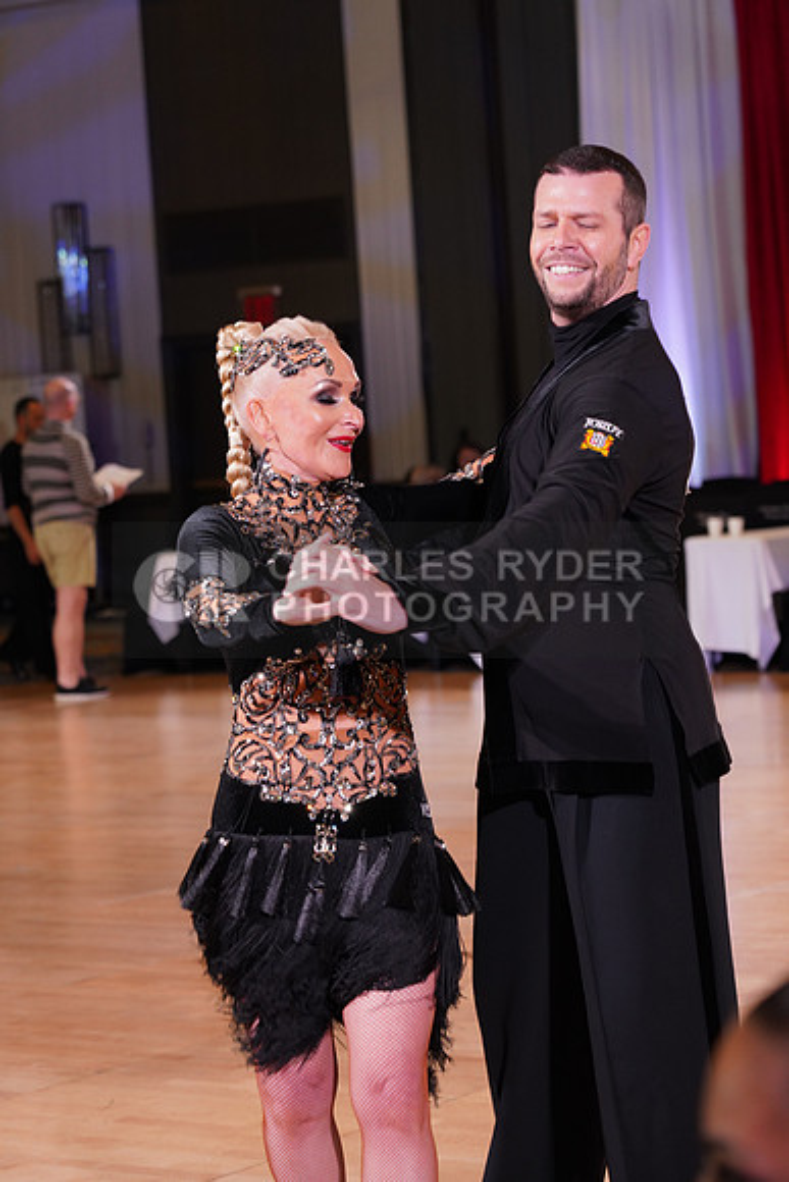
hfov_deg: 13.0
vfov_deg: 19.5
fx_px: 3450
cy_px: 591
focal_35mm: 105
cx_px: 394
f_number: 5.6
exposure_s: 1/160
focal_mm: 105
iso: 1600
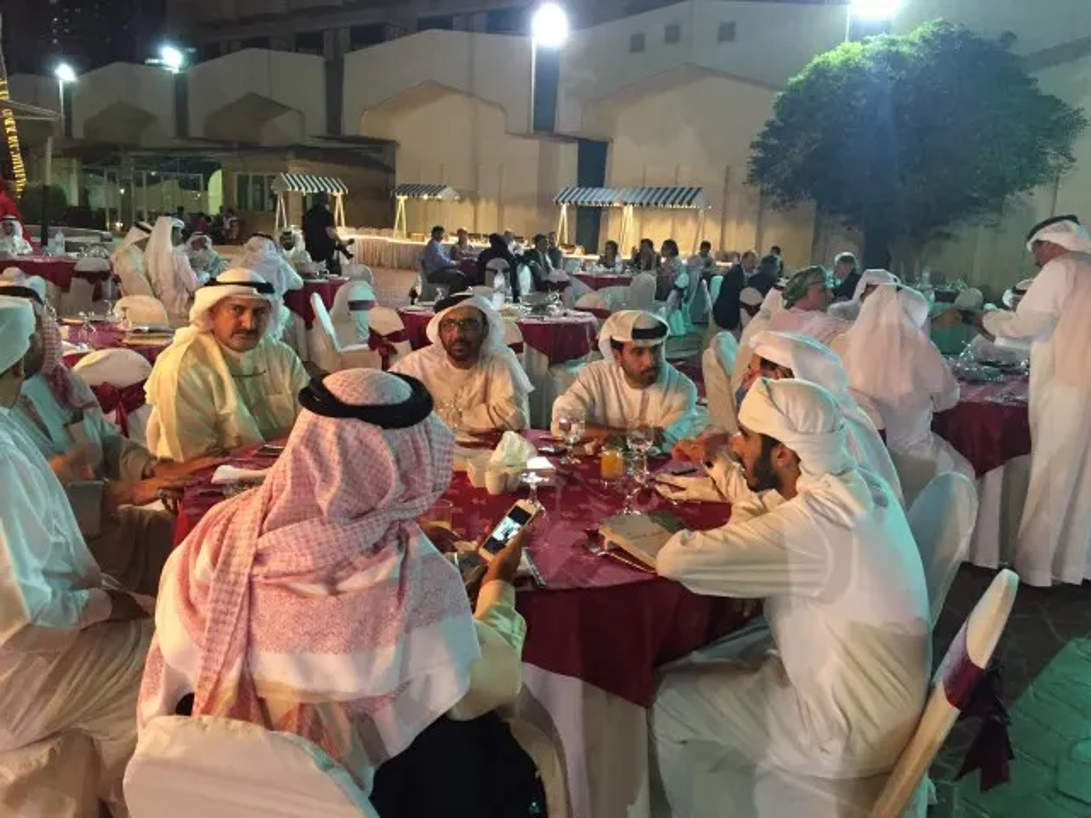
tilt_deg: -11.8
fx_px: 914
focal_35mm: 29
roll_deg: -3.2
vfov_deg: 48.2
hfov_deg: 61.7
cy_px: 409
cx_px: 546
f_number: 2.2
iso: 320
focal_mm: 4.15
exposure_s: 1/17
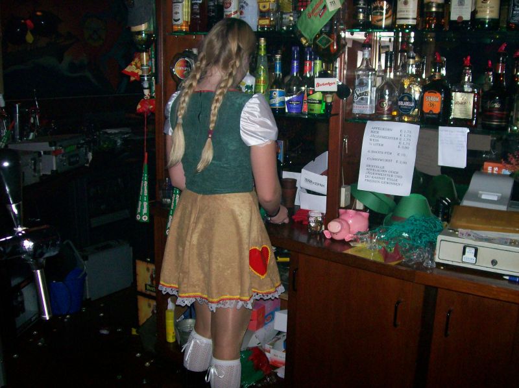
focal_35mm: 36
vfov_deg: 39.6
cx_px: 260
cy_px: 194
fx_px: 539
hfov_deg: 51.4
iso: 140
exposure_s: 1/64
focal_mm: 6
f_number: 2.7
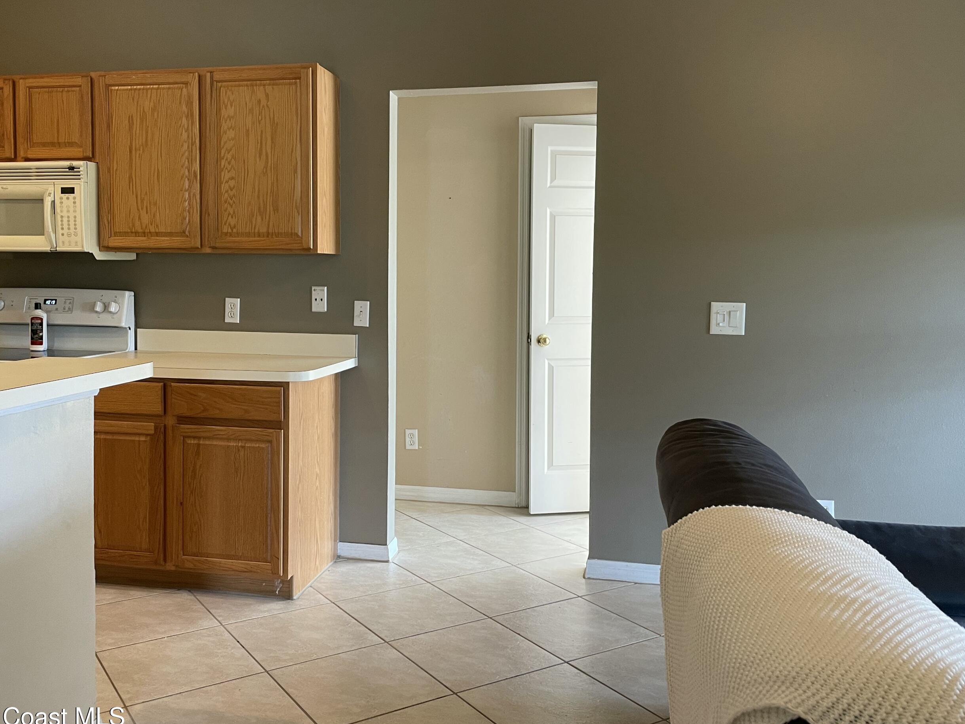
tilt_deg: -3.9
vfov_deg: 44.0
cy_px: 312
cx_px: 435
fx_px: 892
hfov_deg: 56.7
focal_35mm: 32
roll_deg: -0.1
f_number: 1.6
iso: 100
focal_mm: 4.2
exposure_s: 1/60
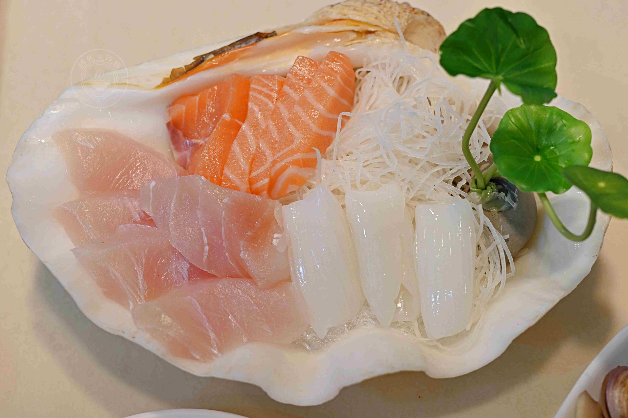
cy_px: 209
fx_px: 1308
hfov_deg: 27.0
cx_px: 314
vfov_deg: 18.2
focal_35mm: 75
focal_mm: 50
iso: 450
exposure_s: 1/200
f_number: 3.2
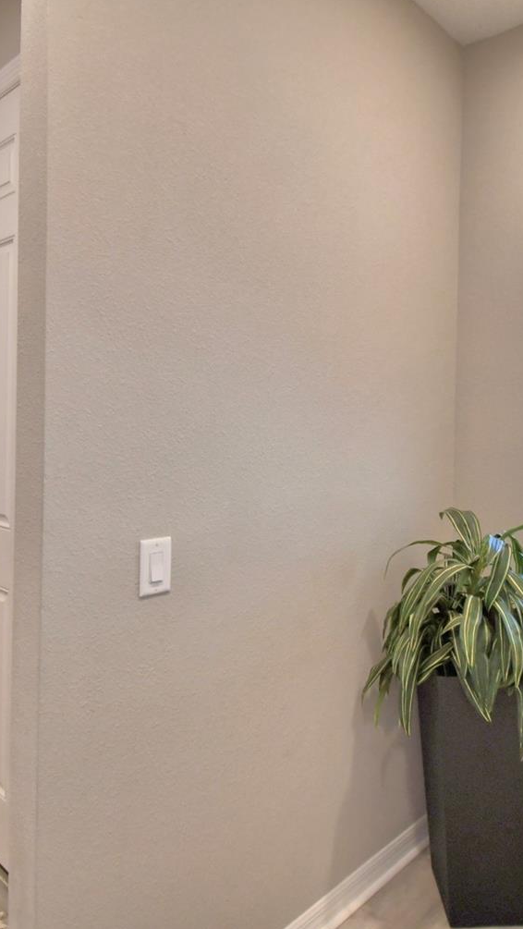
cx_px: 342
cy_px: 442
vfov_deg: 74.0
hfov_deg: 45.4
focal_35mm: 25
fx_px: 616
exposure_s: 1/80
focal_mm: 10
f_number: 4.5
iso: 400
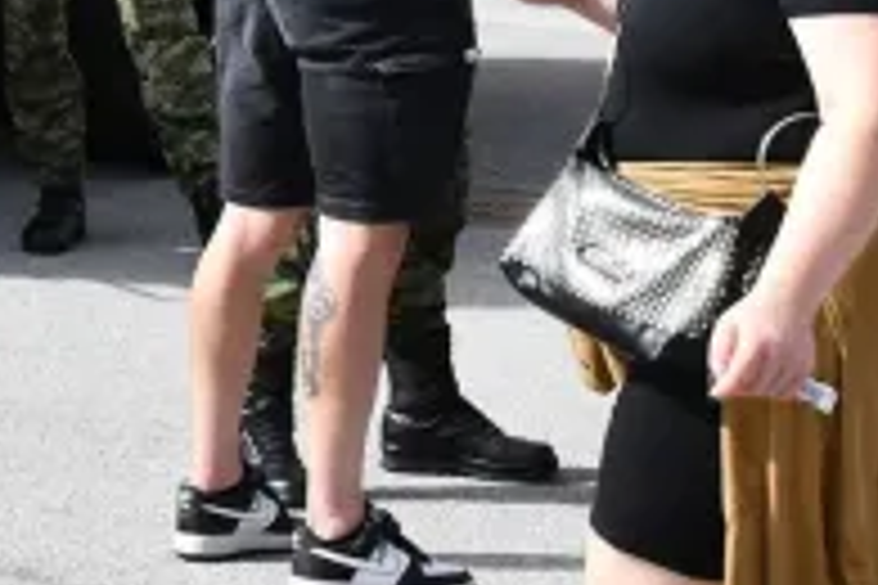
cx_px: -536
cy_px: -371
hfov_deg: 10.5
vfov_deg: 7.2
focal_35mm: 187
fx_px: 4560
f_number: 16
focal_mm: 32
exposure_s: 1/1000
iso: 2000
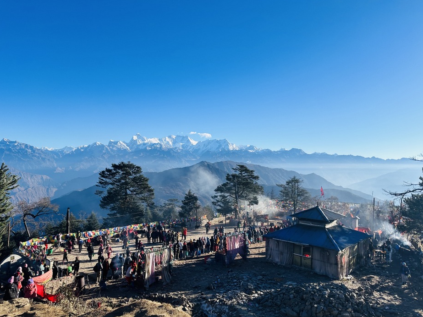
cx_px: 209
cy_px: 167
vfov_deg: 53.0
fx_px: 318
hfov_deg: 67.3
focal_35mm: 26
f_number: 1.78
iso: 80
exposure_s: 1/3472
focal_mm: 6.86
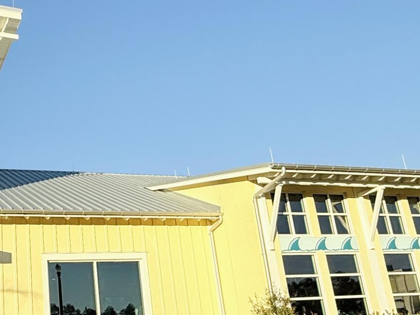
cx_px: 64
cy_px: 151
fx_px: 582
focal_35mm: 48
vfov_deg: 30.3
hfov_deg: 37.7
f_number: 2.2
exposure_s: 1/2165
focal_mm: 2.22
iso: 50
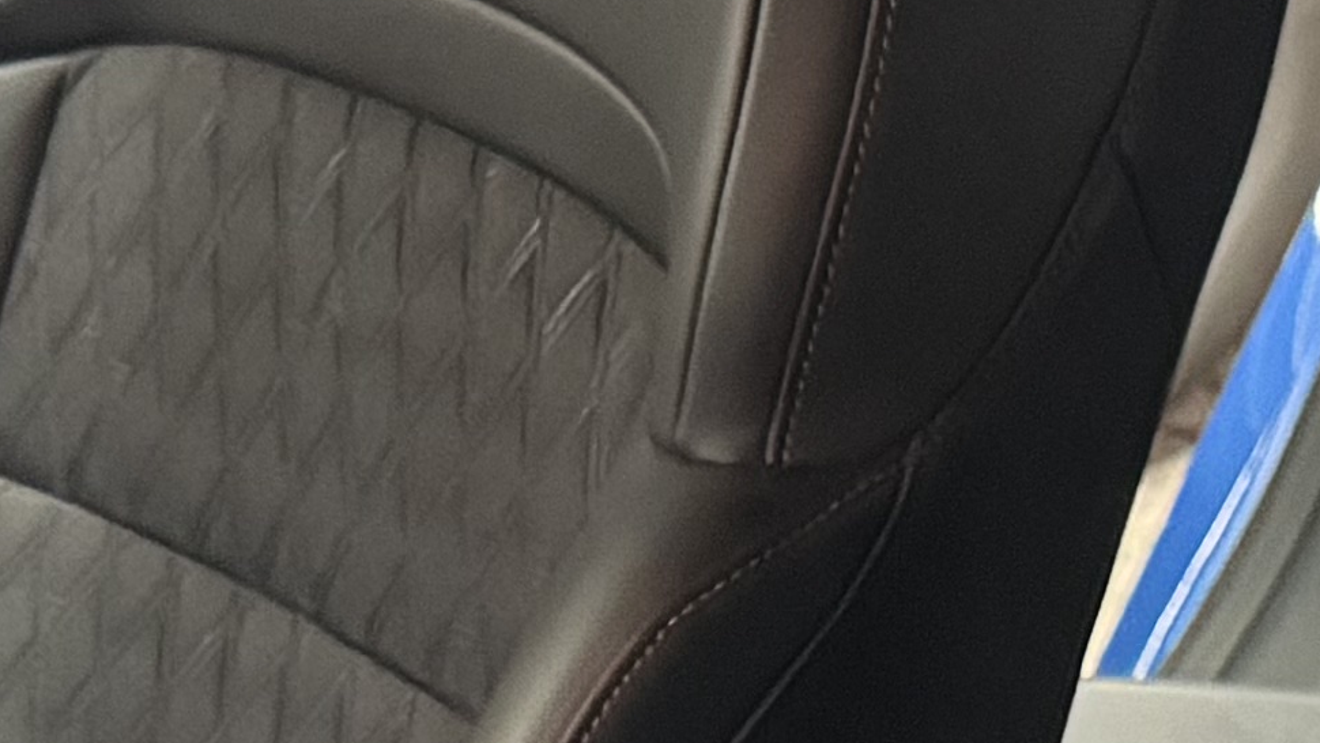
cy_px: 2089
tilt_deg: -33.8
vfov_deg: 7.2
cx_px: 460
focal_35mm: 154
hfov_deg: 13.9
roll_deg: +4.1
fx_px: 5391
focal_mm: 6.76
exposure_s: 1/25
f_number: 1.78
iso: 1000
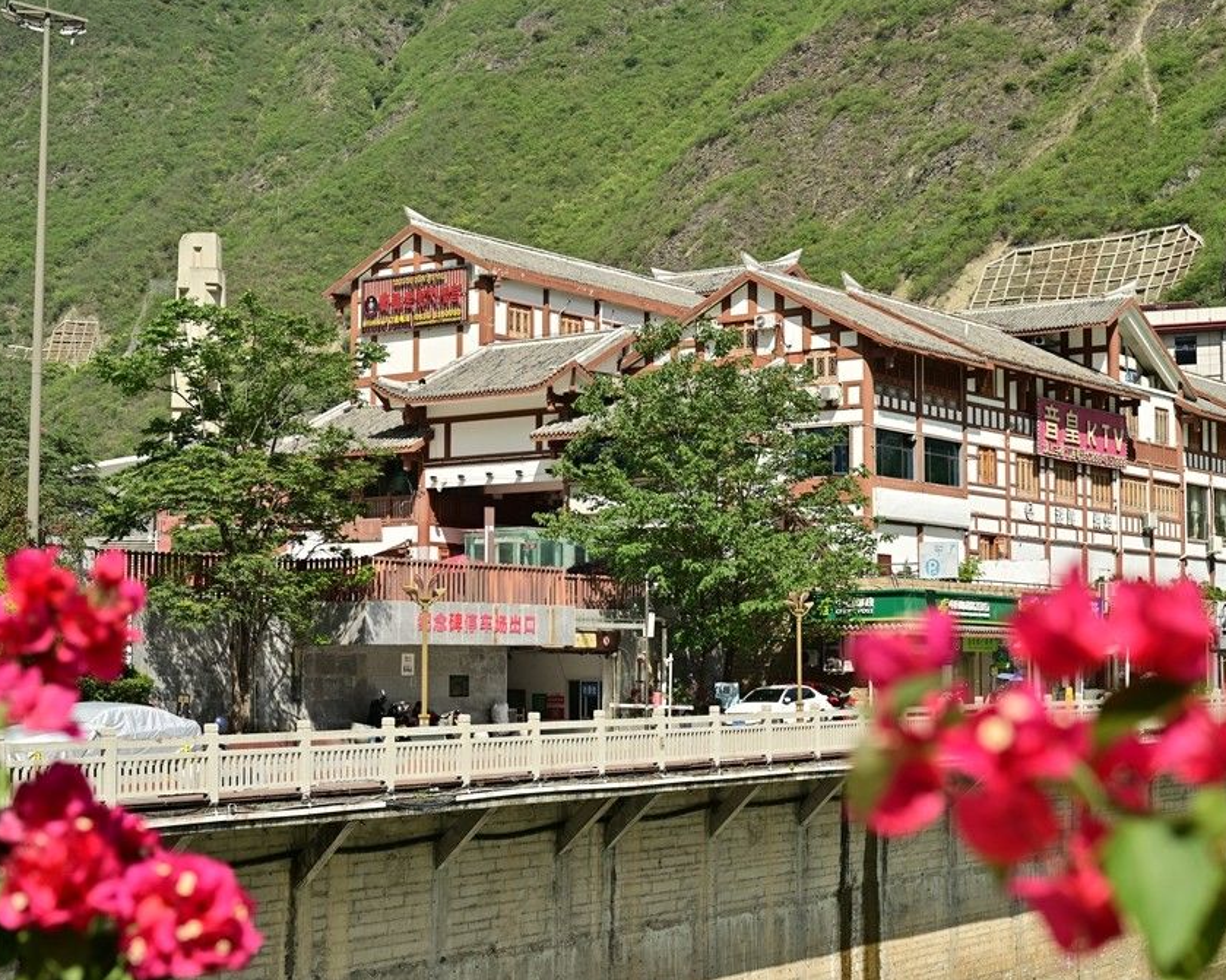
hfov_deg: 34.1
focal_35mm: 55
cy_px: 487
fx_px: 1995
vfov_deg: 27.6
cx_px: 717
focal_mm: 48
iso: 80
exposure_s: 1/500
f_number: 6.3
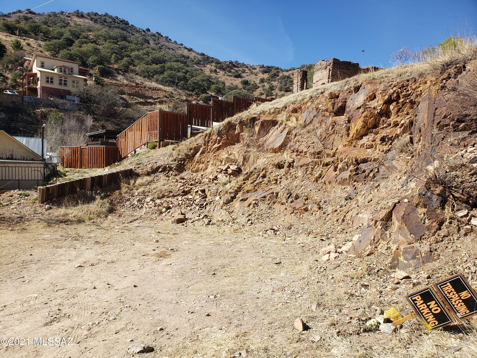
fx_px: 358
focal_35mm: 26
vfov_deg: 53.1
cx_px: 238
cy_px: 179
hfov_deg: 67.3
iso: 50
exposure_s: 1/1111
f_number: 2.4
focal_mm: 4.3
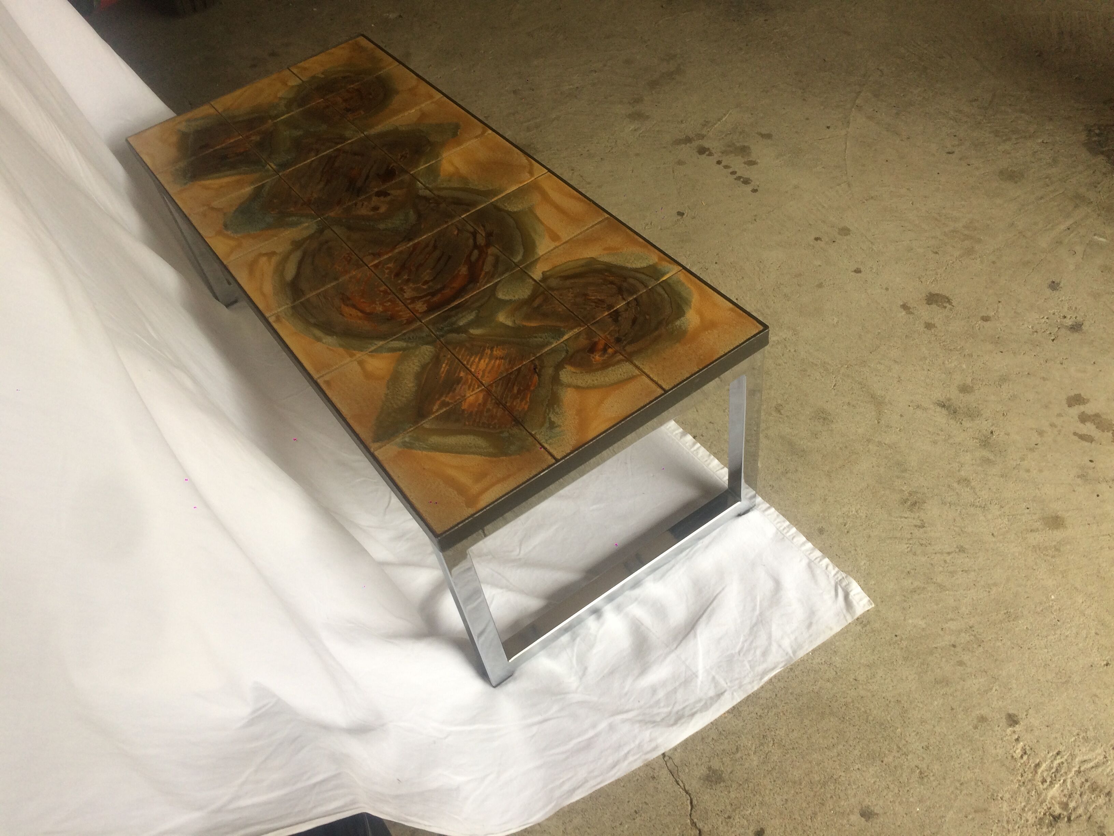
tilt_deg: -48.2
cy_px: 418
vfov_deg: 48.2
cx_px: 557
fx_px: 933
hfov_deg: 61.7
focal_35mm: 29
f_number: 2.2
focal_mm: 4.15
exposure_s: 1/50
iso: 50
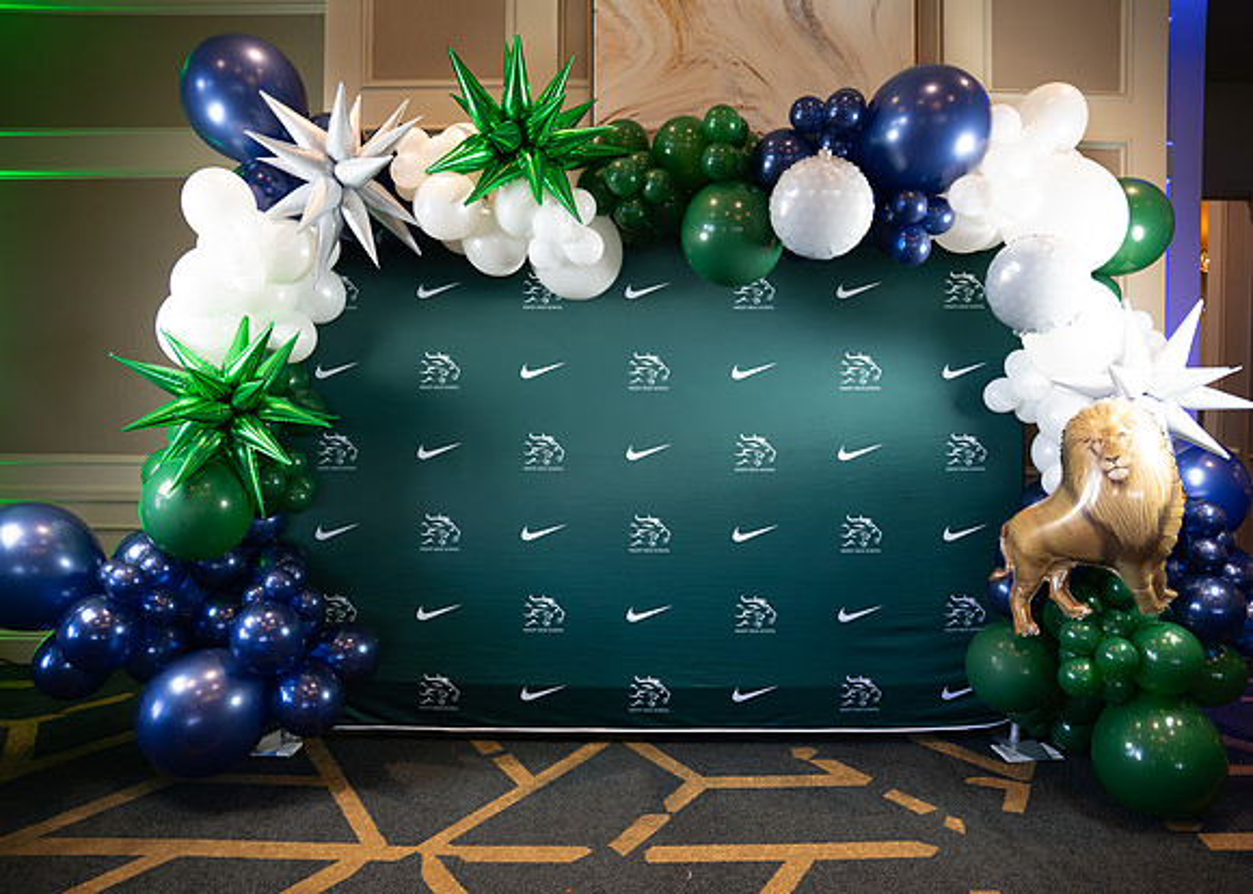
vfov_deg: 53.1
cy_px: 447
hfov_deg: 70.0
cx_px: 626
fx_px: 895
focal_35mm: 25
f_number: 2.8
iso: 6400
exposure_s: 1/500
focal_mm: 24
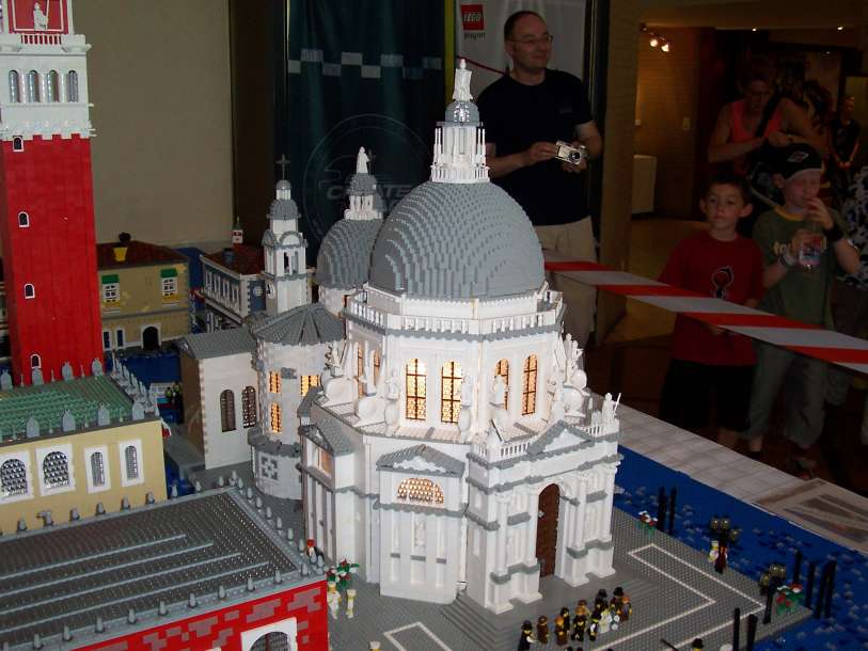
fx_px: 928
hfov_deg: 50.1
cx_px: 434
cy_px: 326
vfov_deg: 38.7
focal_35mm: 37
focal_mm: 5.6
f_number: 2.8
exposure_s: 1/60
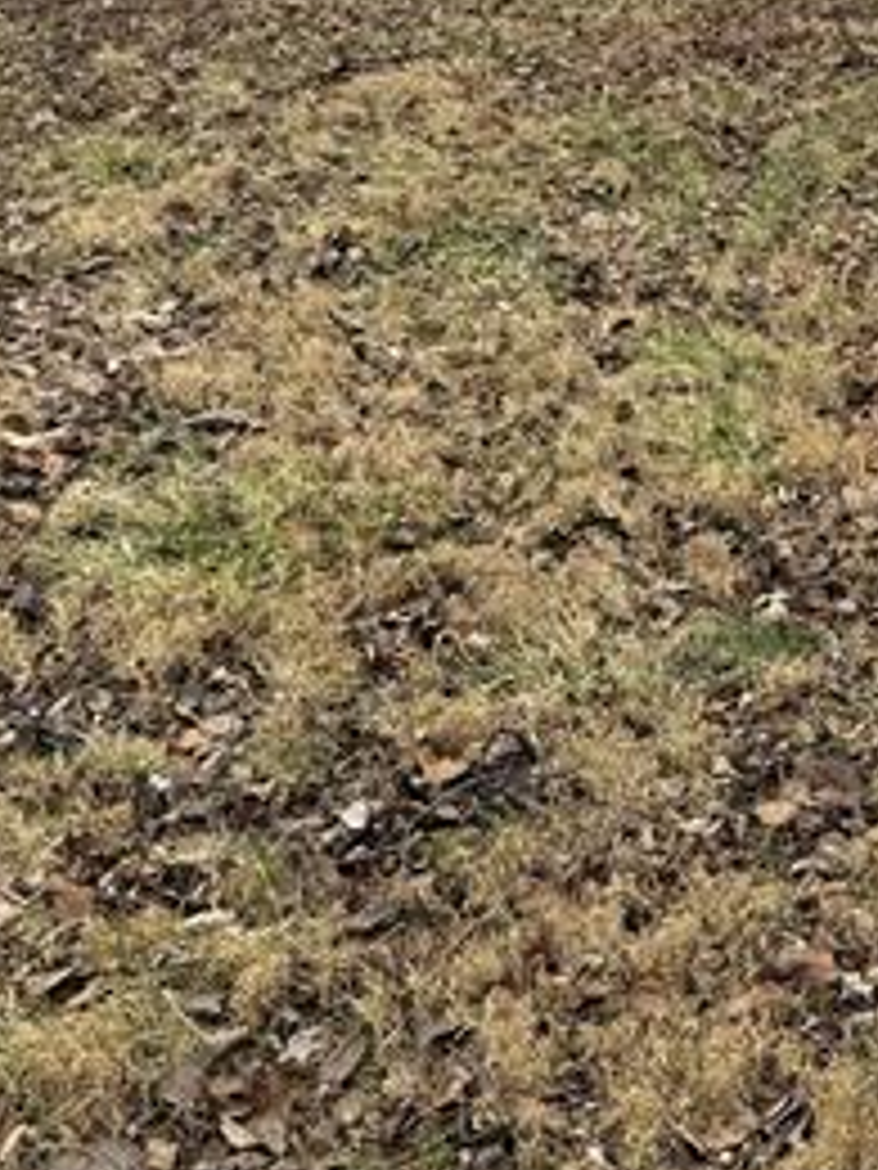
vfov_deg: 25.4
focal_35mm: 71
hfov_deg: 18.9
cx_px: 1193
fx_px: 2401
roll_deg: +1.3
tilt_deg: -4.5
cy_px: -126
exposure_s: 1/805
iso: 80
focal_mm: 6.76
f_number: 1.78
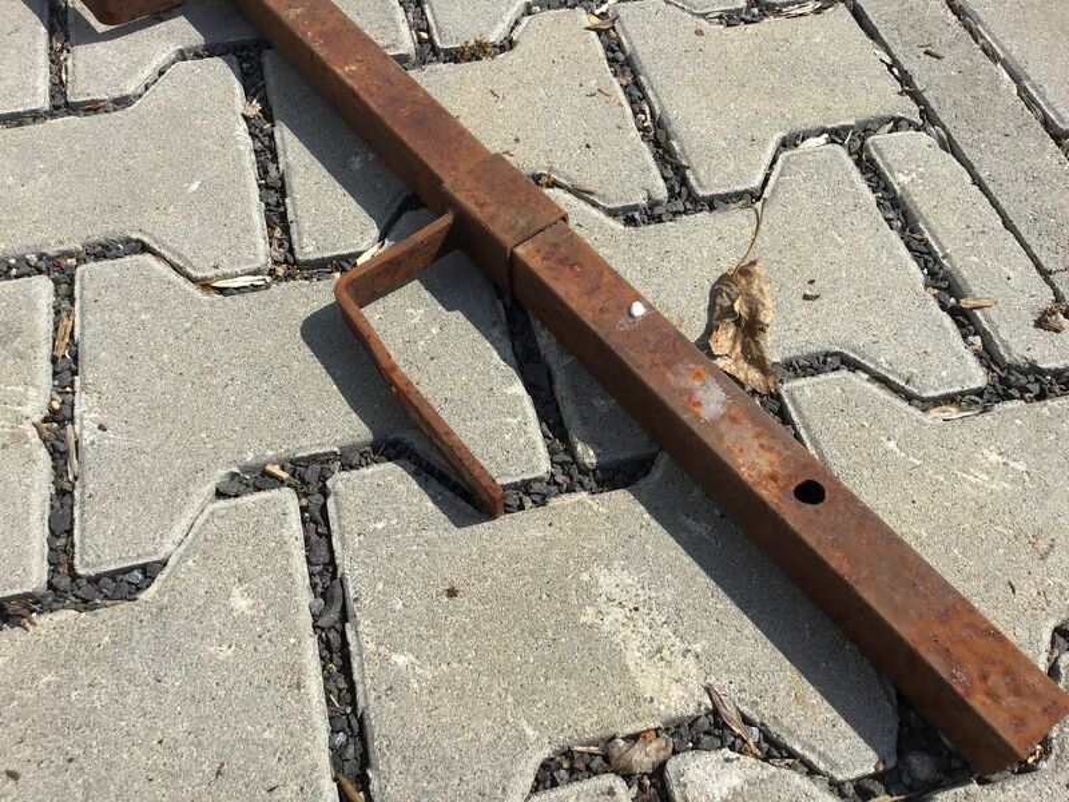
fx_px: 957
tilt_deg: -55.7
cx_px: 534
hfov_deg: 58.4
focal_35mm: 31
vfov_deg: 45.4
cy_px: 401
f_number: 2.4
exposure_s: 1/1431
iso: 25
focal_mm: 3.3
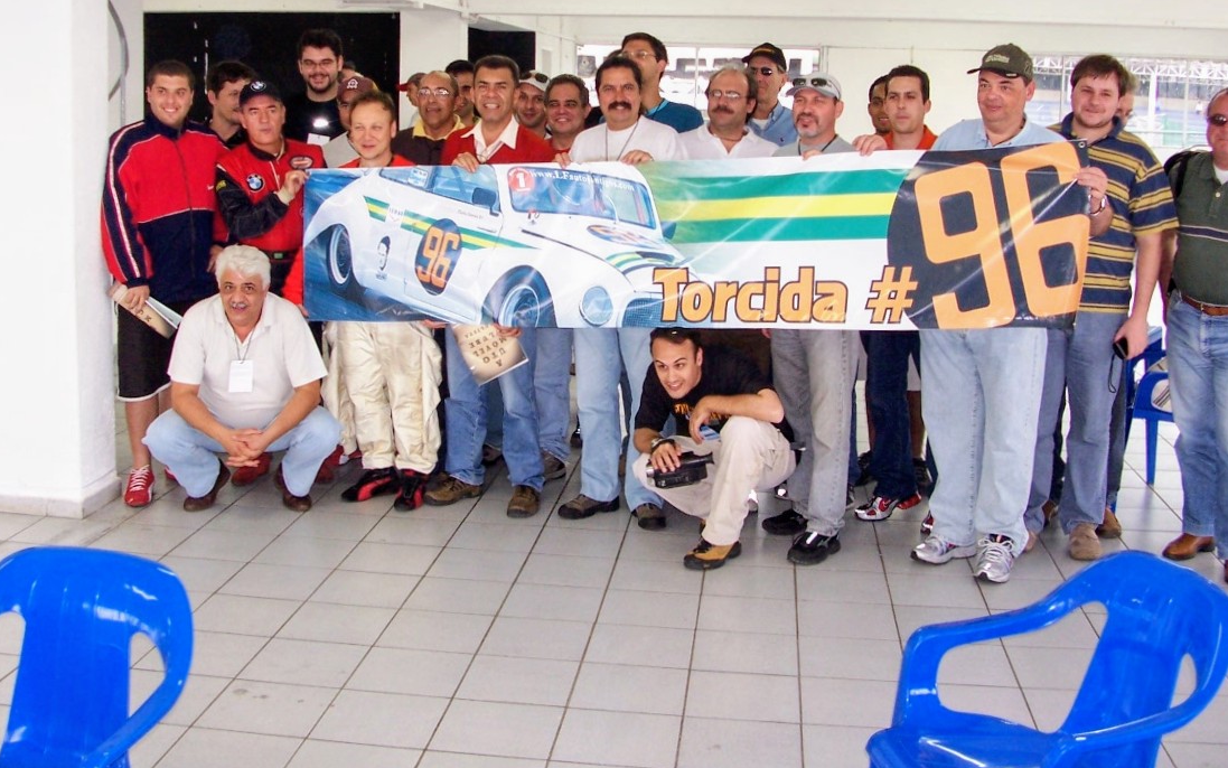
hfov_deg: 49.2
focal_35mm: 40
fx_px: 1339
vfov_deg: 31.8
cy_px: 280
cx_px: 579
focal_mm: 6
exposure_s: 1/90
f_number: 2.8
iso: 140
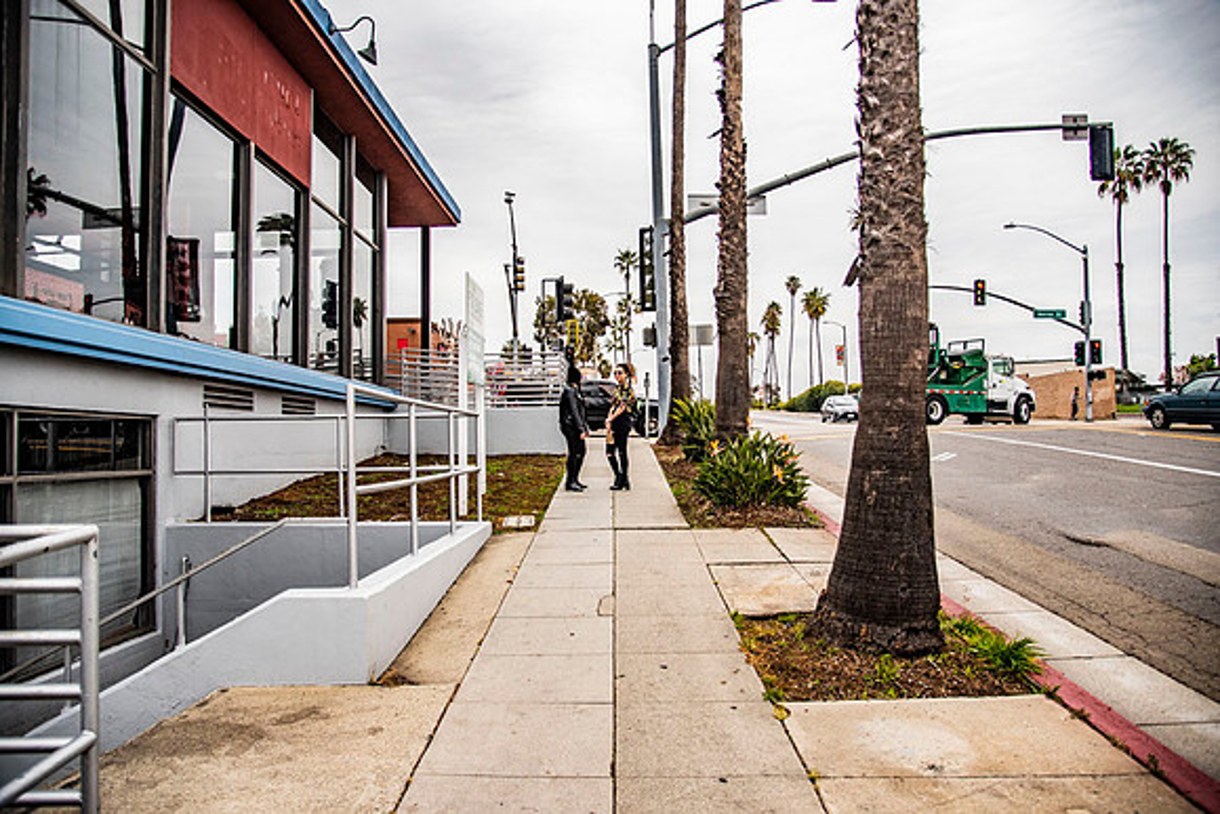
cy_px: 407
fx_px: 813
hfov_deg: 73.7
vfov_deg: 53.2
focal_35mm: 24
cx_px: 610
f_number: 4
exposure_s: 1/1250
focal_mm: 24
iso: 400
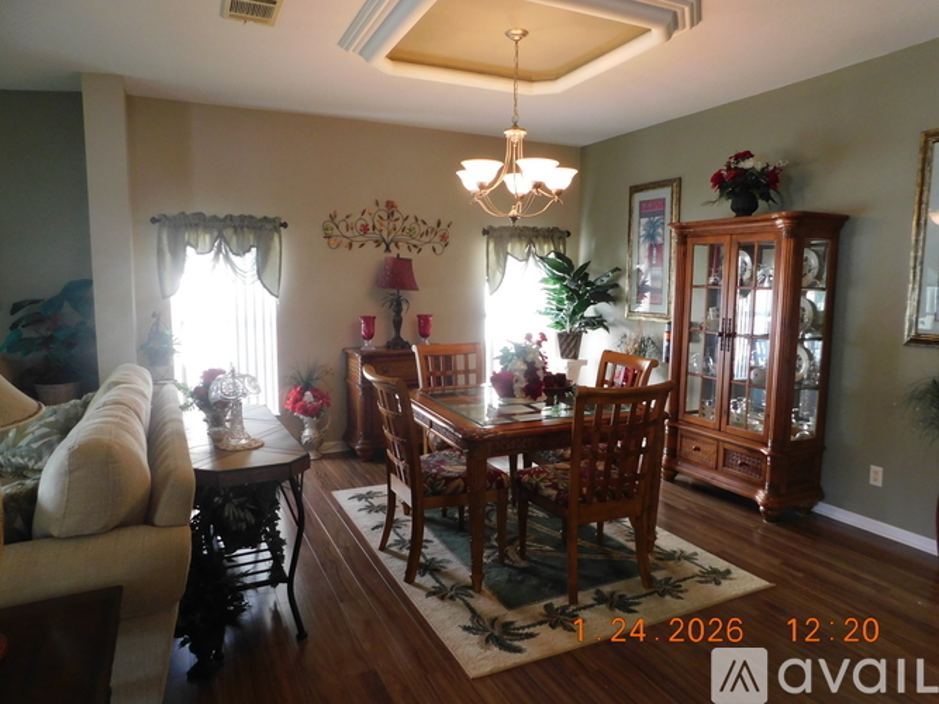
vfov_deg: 58.9
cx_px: 470
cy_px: 352
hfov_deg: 73.9
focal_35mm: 23
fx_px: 624
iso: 250
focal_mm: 4
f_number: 3
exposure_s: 1/30
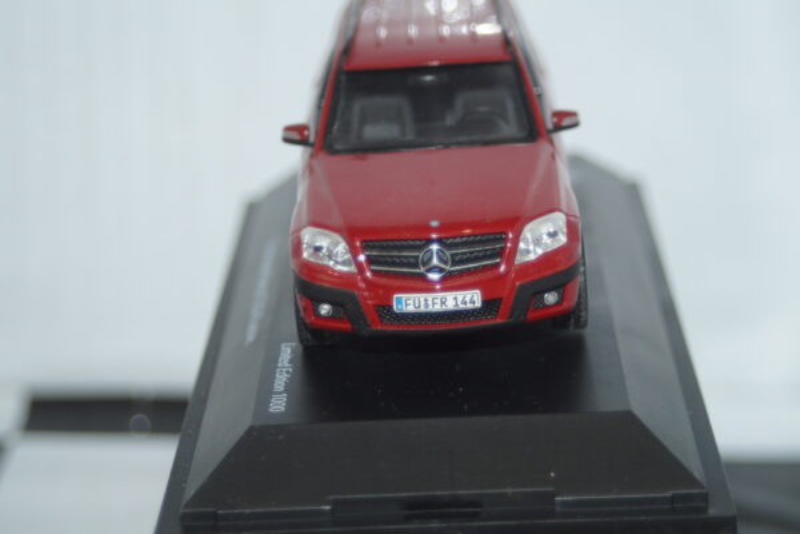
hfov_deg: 19.5
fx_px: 2333
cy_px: 267
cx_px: 400
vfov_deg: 13.0
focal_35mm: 105
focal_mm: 70
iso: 320
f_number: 5.6
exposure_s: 1/60
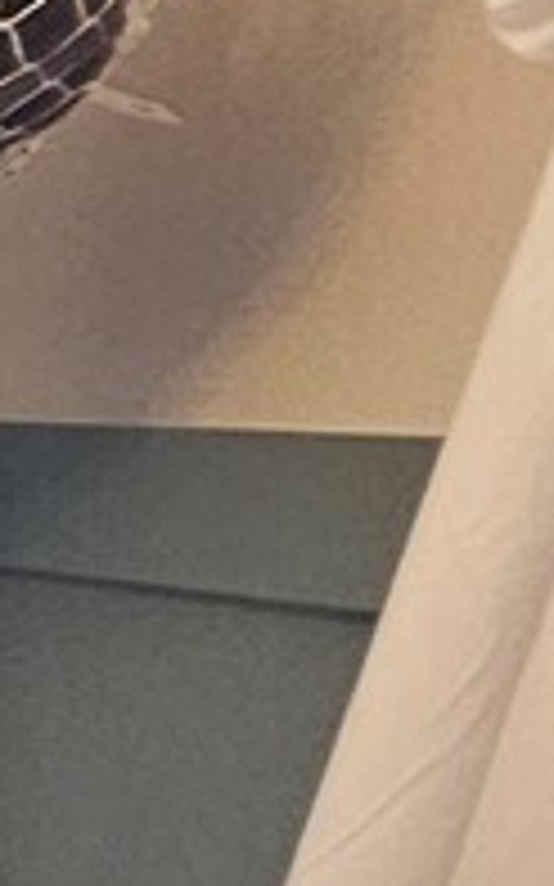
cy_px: 1052
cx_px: -2968
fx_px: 2708
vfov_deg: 17.7
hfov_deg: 4.8
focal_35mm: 112
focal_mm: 2.2
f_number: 2.2
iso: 200
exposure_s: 1/77.4
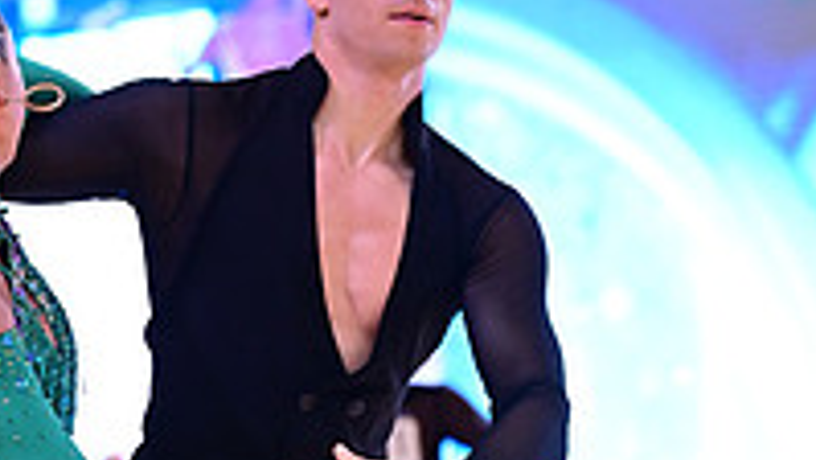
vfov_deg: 4.2
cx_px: 242
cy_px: 723
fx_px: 6276
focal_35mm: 290
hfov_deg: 7.4
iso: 2000
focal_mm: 95
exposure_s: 1/250
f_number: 3.5
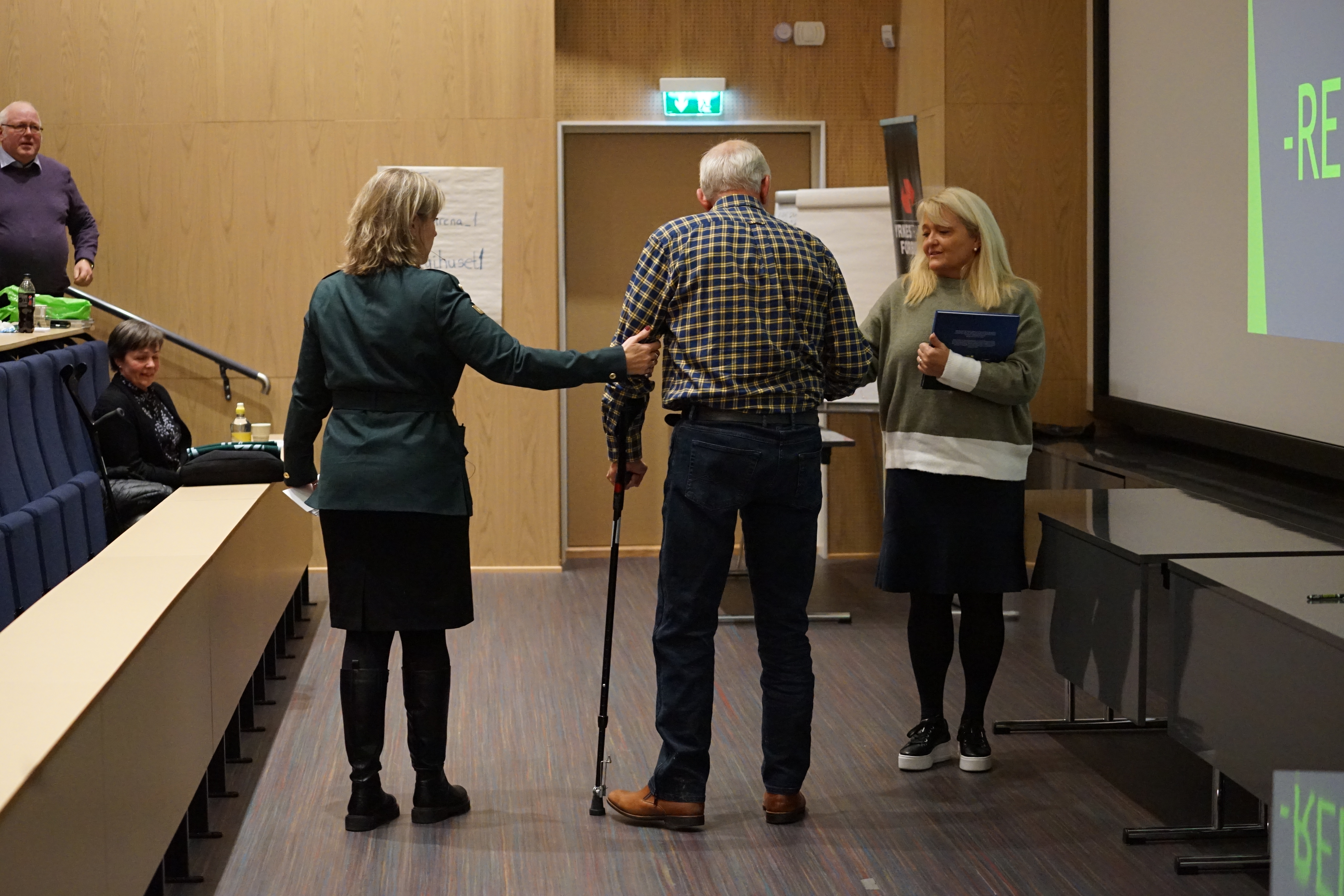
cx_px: 672
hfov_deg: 28.8
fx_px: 2613
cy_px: 448
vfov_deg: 19.5
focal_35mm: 70
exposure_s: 1/100
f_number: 4
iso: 6400
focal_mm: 70
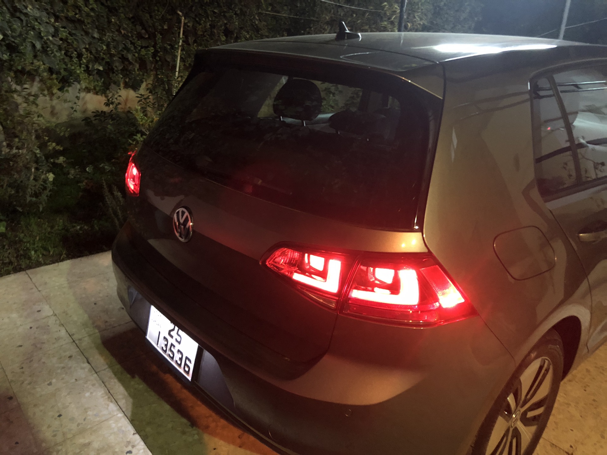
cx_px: 304
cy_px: 228
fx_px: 491
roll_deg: -2.4
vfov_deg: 49.7
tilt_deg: -22.0
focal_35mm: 28
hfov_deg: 63.4
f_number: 1.8
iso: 250
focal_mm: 3.99
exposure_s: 1/4
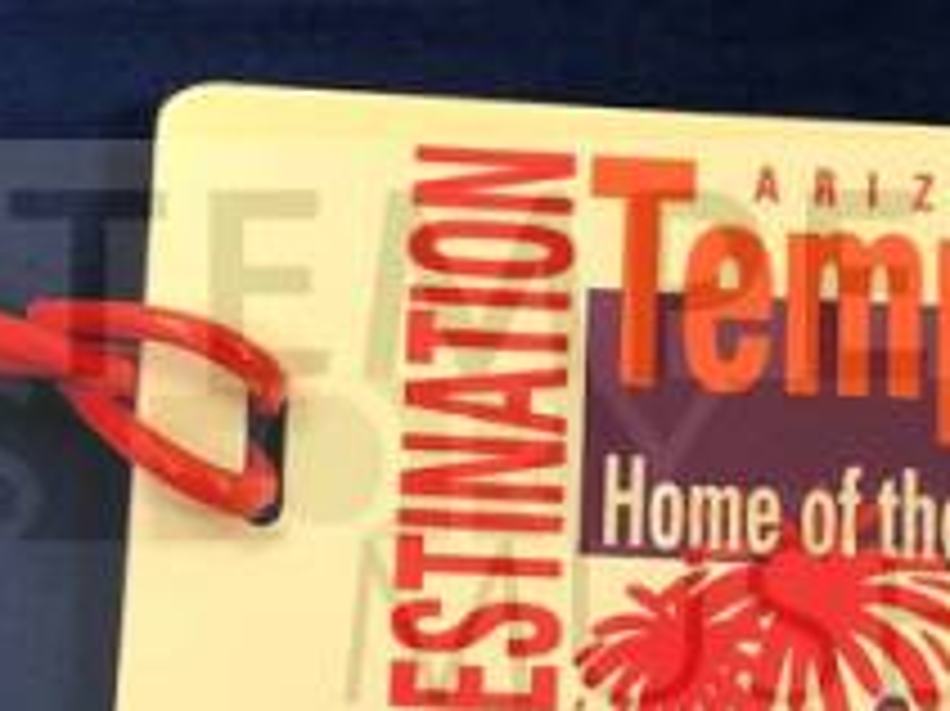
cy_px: 450
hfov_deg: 18.6
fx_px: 2907
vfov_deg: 13.9
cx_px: 495
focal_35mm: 106
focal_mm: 3.99
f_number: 1.8
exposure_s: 1/20
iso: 40
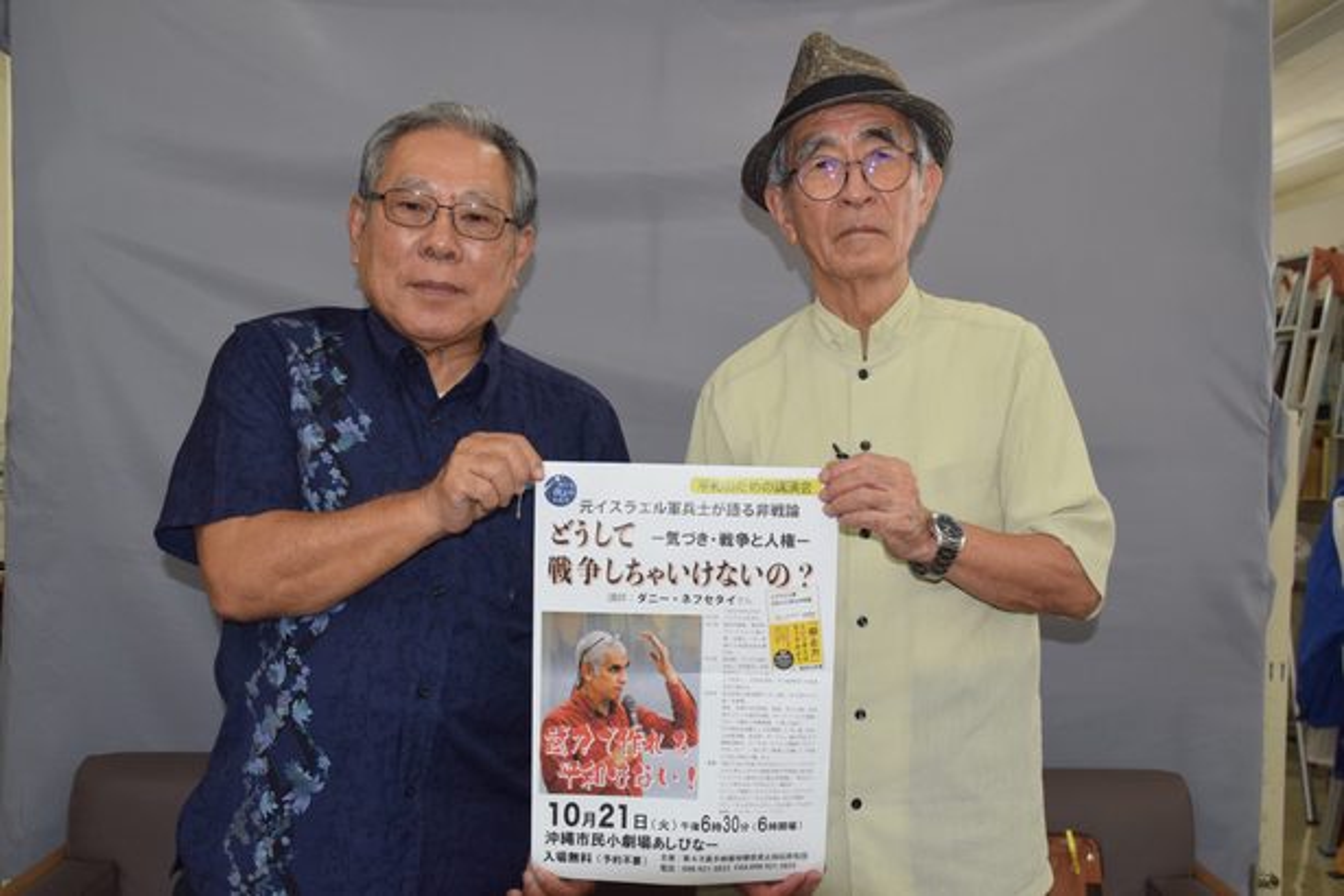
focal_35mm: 38
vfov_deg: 35.5
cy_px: 448
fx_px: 1400
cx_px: 672
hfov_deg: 51.3
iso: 800
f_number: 5.6
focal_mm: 25
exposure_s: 1/200
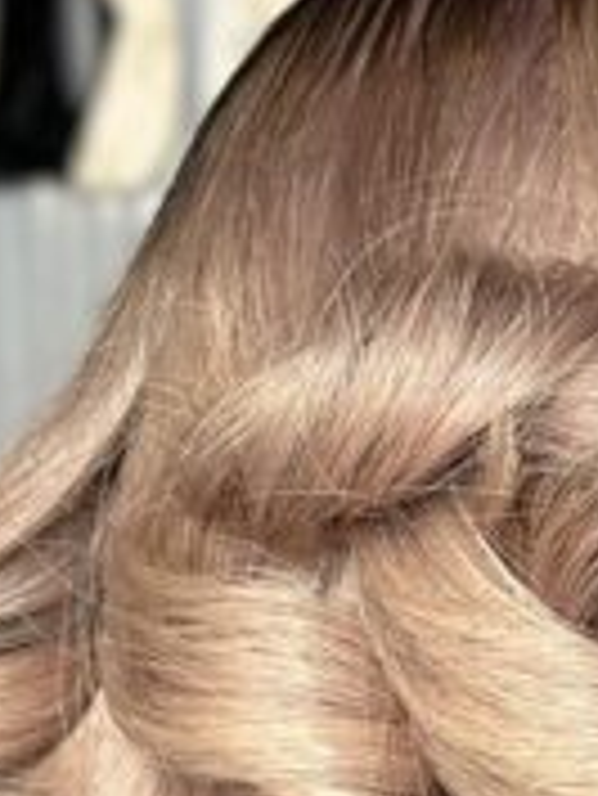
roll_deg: +0.0
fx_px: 4992
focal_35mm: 217
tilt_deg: -8.9
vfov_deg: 9.0
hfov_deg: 6.8
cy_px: 1030
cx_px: 701
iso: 80
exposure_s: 1/482
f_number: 1.78
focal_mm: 6.86
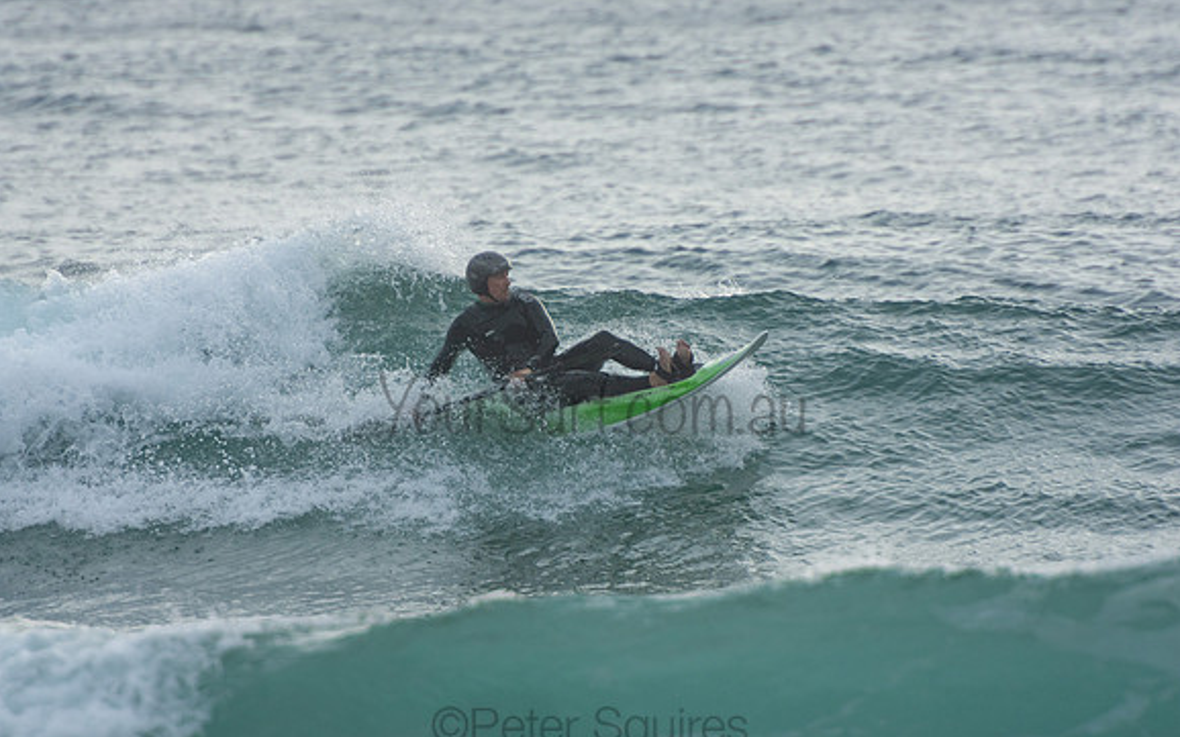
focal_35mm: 614
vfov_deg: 2.1
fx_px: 19742
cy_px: 387
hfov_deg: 3.4
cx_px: 590
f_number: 5.6
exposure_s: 1/1000
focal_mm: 400
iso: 360
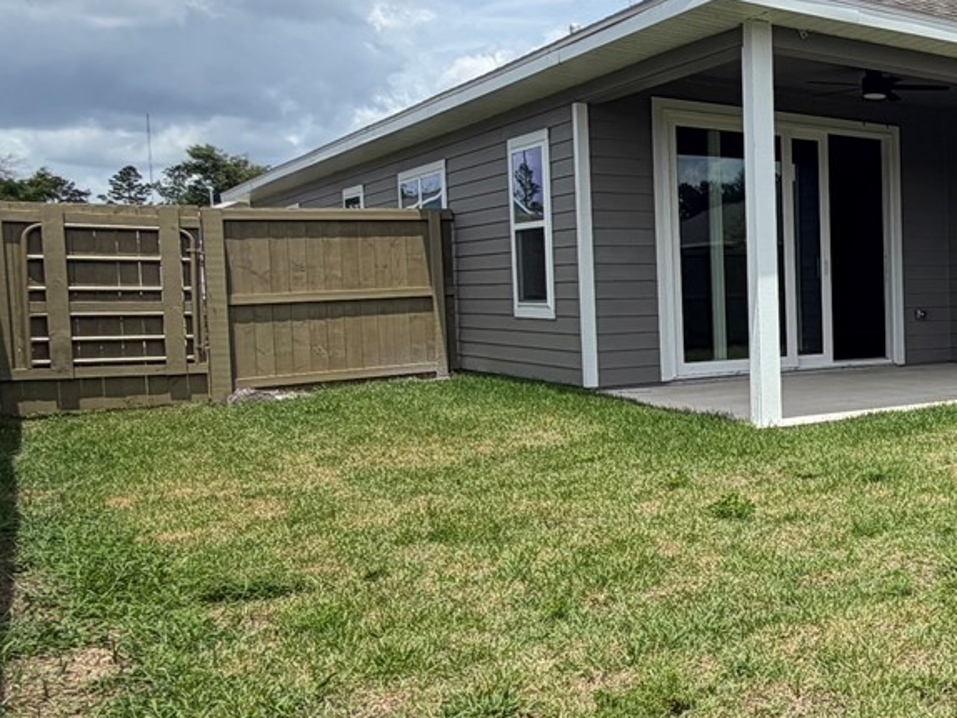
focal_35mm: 39
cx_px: 1134
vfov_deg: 36.8
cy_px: 343
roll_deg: +1.2
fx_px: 1079
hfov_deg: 37.1
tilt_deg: -3.6
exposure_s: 1/1105
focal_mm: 2.22
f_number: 2.2
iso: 20
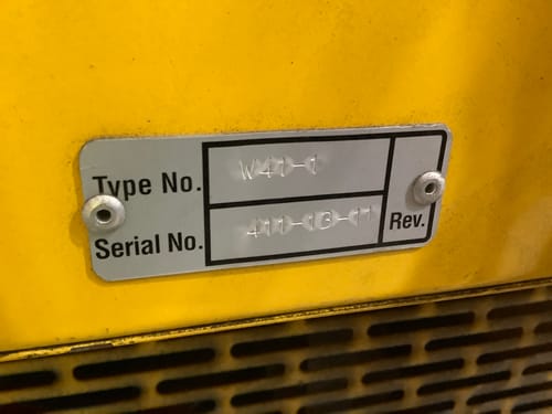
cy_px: 207
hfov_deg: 58.4
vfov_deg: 45.4
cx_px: 276
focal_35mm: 31
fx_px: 494
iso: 640
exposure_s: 1/30
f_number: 2.4
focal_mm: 3.3
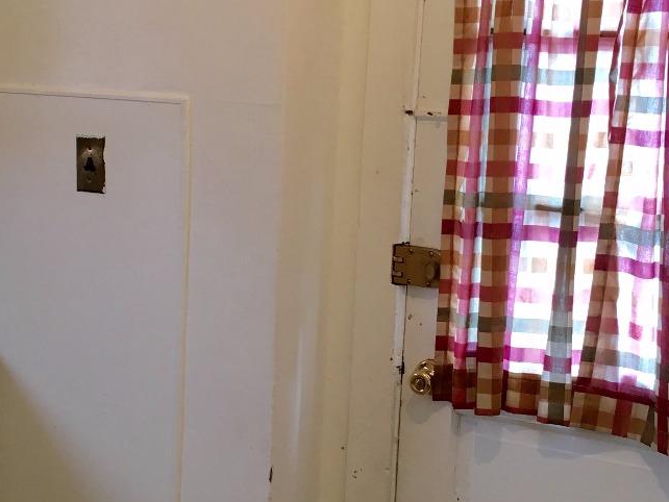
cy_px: 228
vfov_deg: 22.6
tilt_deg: -8.9
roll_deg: -2.2
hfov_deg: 29.6
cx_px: 215
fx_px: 1257
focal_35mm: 65
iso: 50
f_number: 2.2
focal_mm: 4.15
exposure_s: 1/30
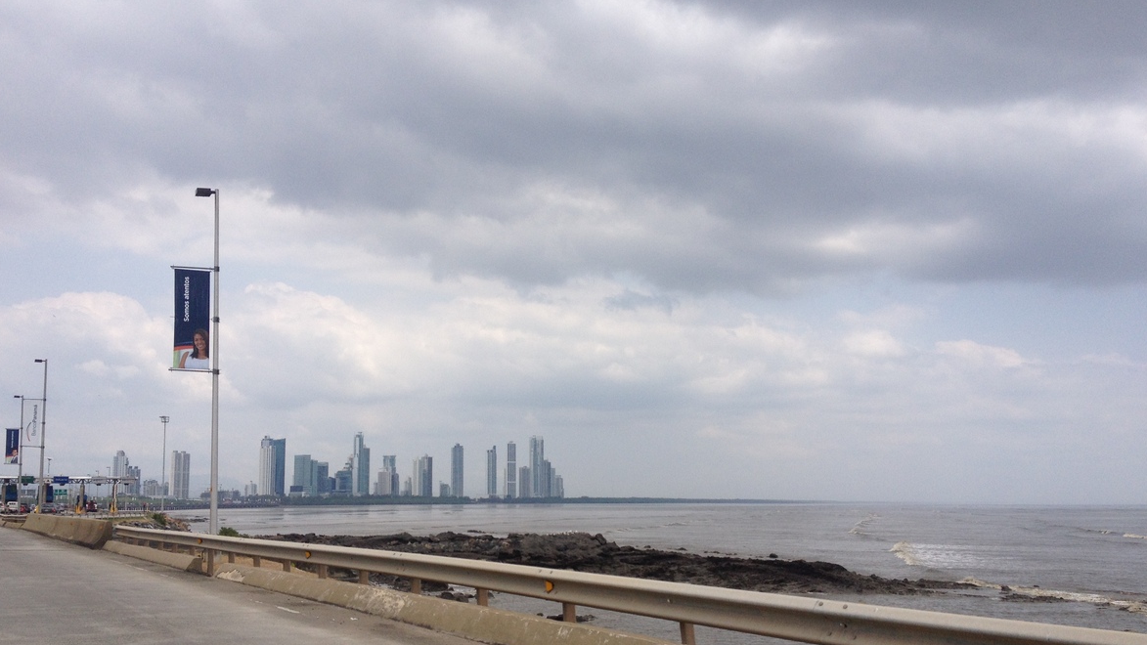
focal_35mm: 39
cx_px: 564
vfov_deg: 30.4
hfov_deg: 51.6
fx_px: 1186
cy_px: 358
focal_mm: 4.28
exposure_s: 1/2404
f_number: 2.4
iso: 50
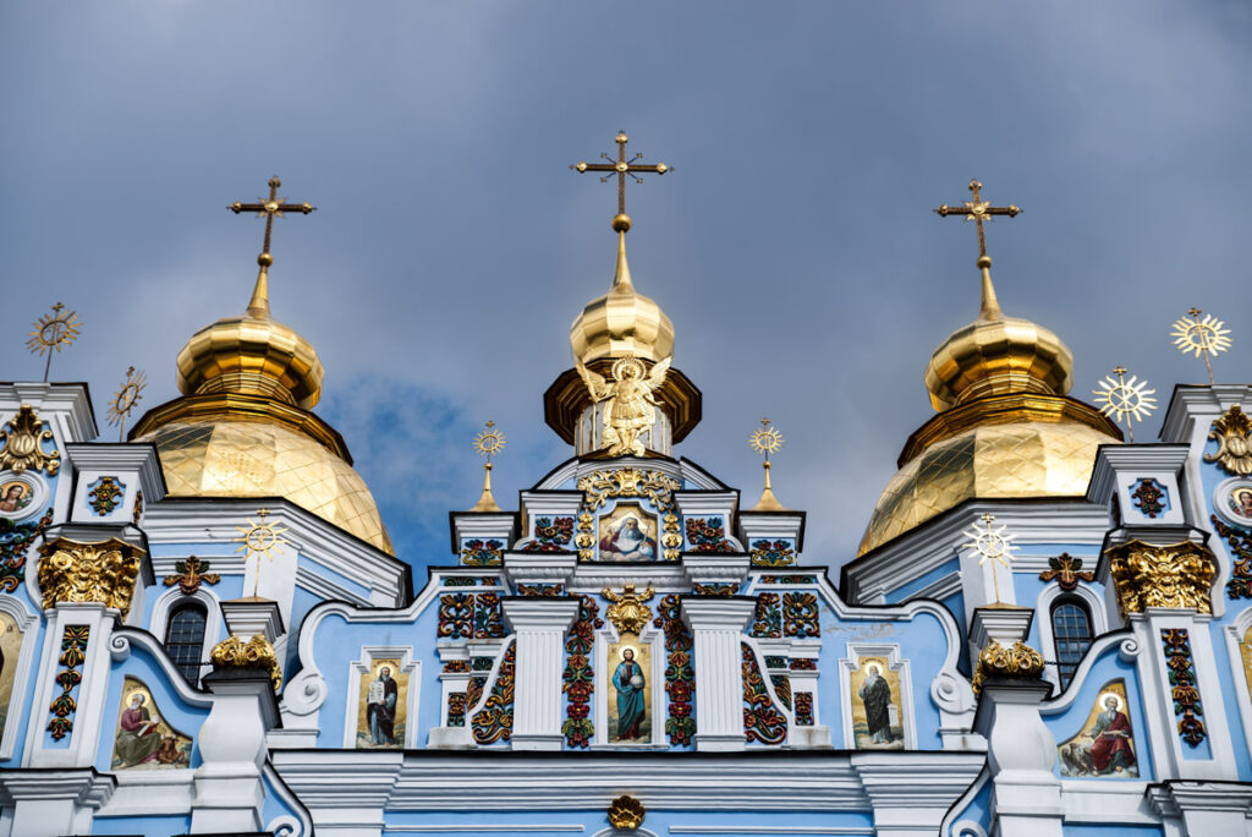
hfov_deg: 28.8
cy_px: 418
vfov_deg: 19.5
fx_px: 2436
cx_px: 626
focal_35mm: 70
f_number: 4
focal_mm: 70
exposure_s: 1/1250
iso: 100
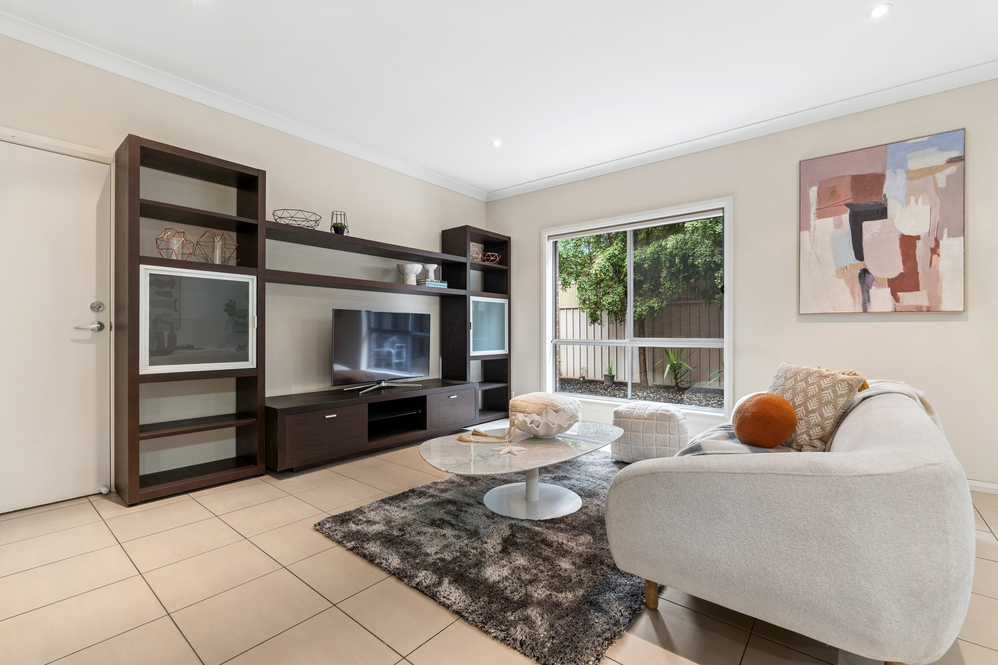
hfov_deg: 96.7
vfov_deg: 73.7
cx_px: 499
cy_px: 332
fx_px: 444
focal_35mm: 16
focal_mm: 16
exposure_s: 1/1.67
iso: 100
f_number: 7.1
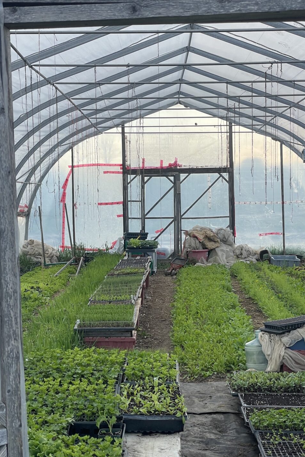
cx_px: 159
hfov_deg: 23.8
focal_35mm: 57
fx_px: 724
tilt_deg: -2.0
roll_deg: +1.9
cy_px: 236
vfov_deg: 35.0
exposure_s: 1/545
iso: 25
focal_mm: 6
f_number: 2
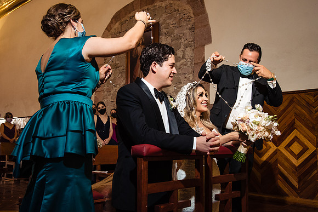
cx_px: 157
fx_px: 321
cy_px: 102
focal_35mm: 36
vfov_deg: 36.5
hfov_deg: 52.7
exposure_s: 1/80
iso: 2000
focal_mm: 31
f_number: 5.6
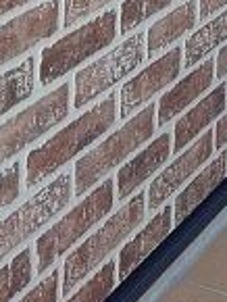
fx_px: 960
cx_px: 383
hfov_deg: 12.5
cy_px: -335
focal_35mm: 110
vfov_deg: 14.3
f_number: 2.2
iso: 80
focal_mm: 3.46
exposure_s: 1/100
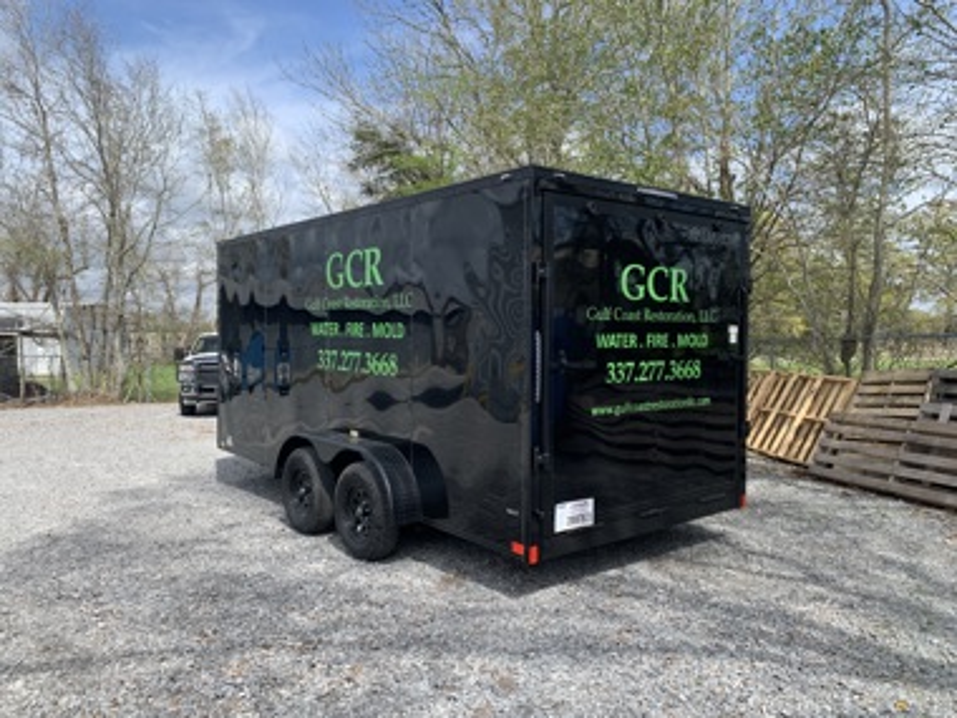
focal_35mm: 26
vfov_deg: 53.1
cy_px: 359
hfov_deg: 67.3
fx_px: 719
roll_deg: +0.6
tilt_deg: -0.1
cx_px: 478
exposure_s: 1/1779
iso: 25
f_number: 1.8
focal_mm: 4.25
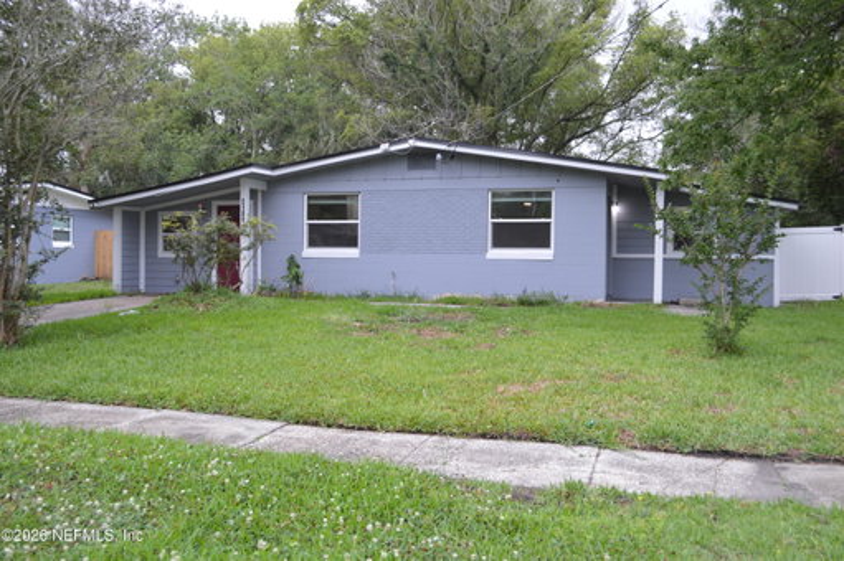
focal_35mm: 33
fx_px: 773
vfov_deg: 39.9
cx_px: 422
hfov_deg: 57.3
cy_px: 280
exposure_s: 1/125
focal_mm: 22
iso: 400
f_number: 5.6
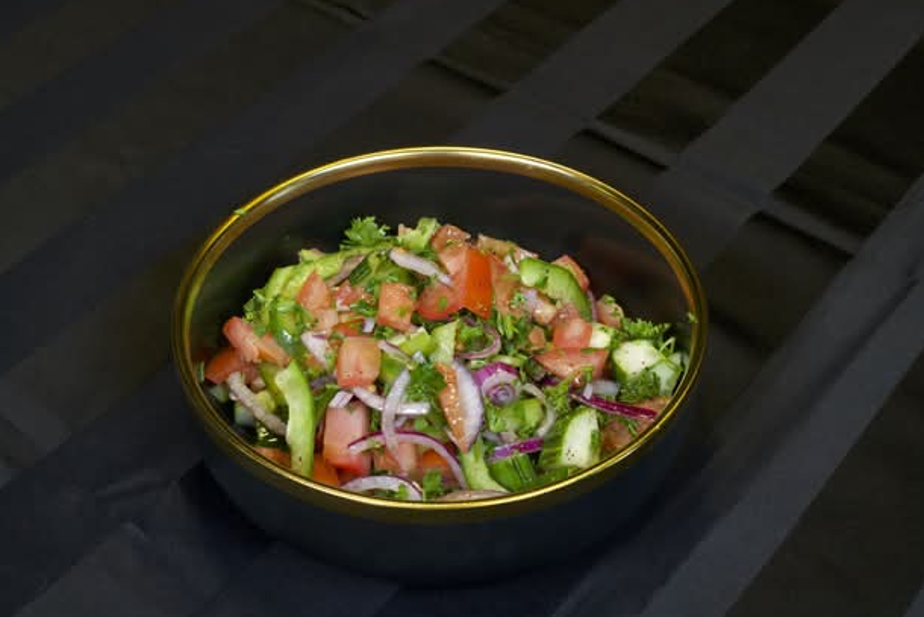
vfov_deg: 25.1
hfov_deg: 36.9
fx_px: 1386
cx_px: 437
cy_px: 317
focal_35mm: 54
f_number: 11
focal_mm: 50
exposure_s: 1/3
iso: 320
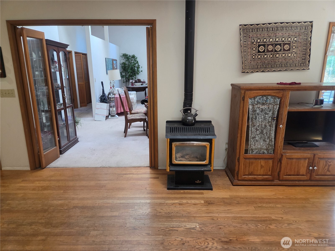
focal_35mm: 23
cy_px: 126
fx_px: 223
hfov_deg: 73.9
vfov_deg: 58.9
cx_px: 168
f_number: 1.8
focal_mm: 5.4
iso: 320
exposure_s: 1/120
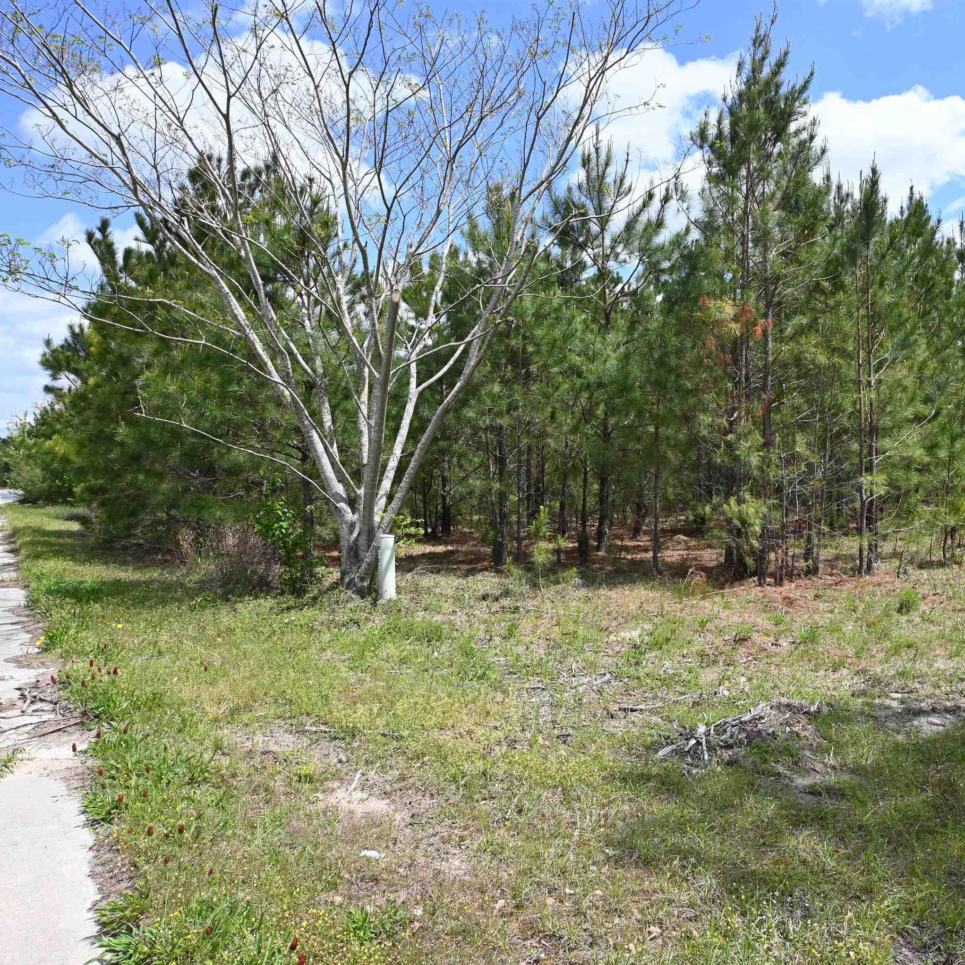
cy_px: 483
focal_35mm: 24
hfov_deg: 63.7
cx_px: 632
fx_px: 756
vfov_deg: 65.1
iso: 100
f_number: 6.3
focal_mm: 12.5
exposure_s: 1/320
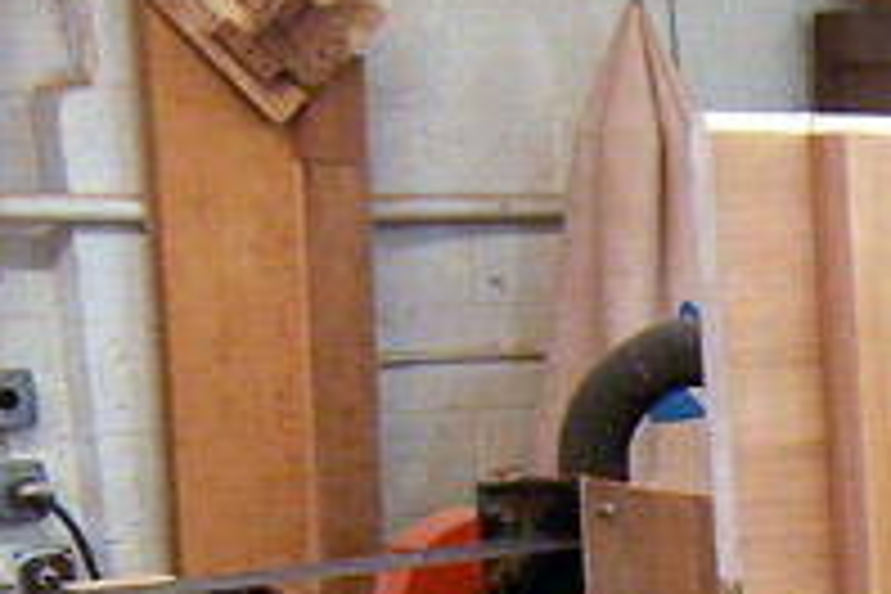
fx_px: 3094
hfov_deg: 14.4
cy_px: 1048
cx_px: 1616
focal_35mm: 125
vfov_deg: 10.4
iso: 140
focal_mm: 5.5
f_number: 3.4
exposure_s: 1/20
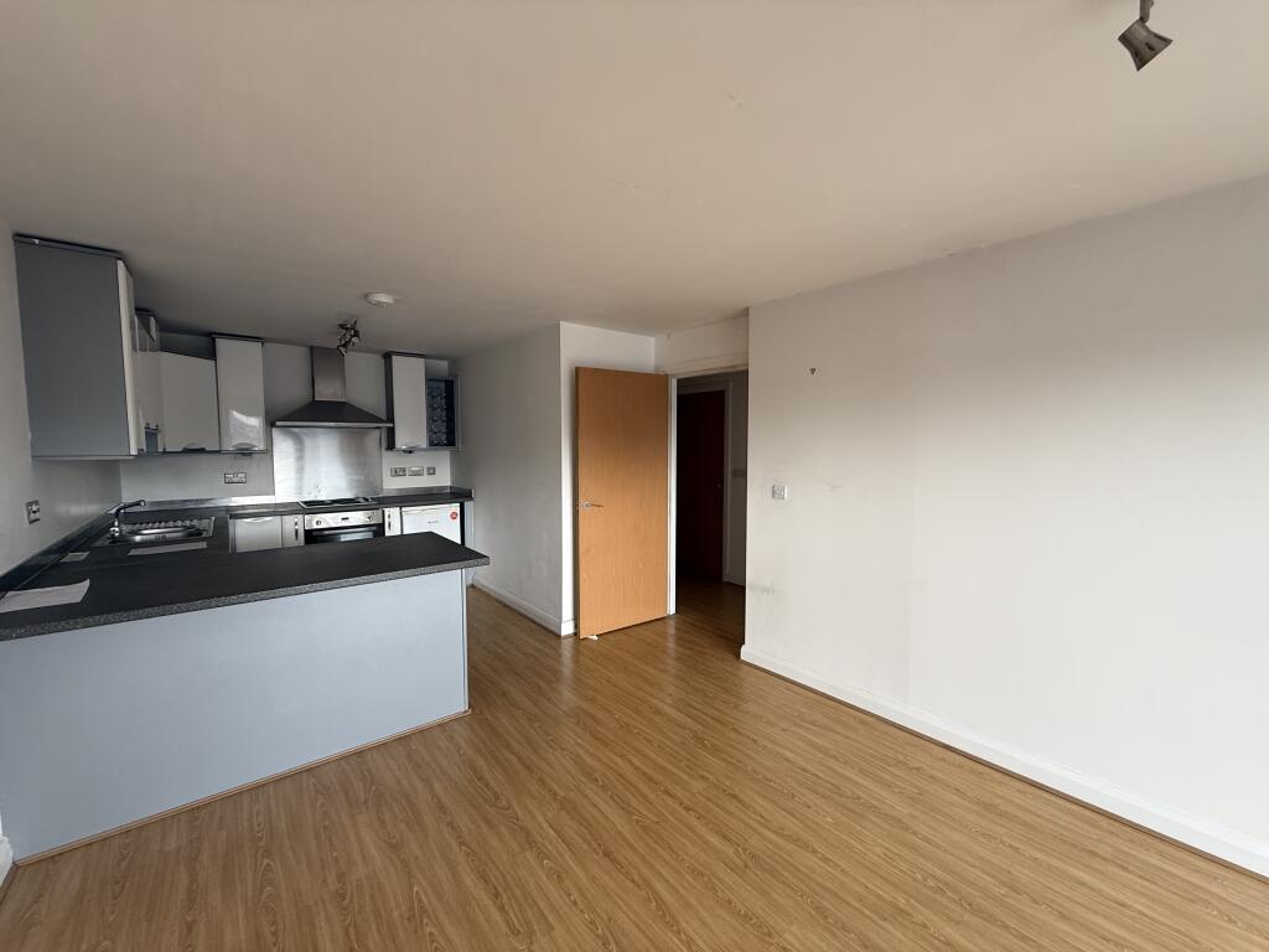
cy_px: 476
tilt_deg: -3.3
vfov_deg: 85.7
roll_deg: -0.5
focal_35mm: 14
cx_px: 634
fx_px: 513
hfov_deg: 102.1
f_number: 2.2
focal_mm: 2.22
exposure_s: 1/99
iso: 160
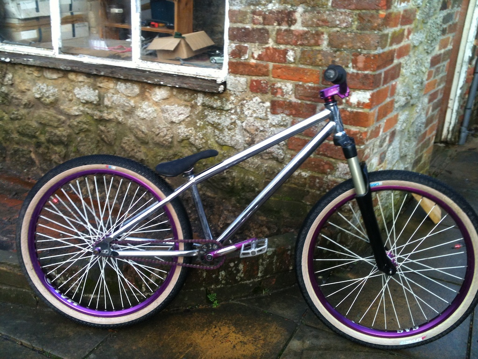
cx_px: 239
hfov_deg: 52.6
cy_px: 180
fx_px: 483
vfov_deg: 40.7
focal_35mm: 35
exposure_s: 1/120
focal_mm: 3.85
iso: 64
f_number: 2.8
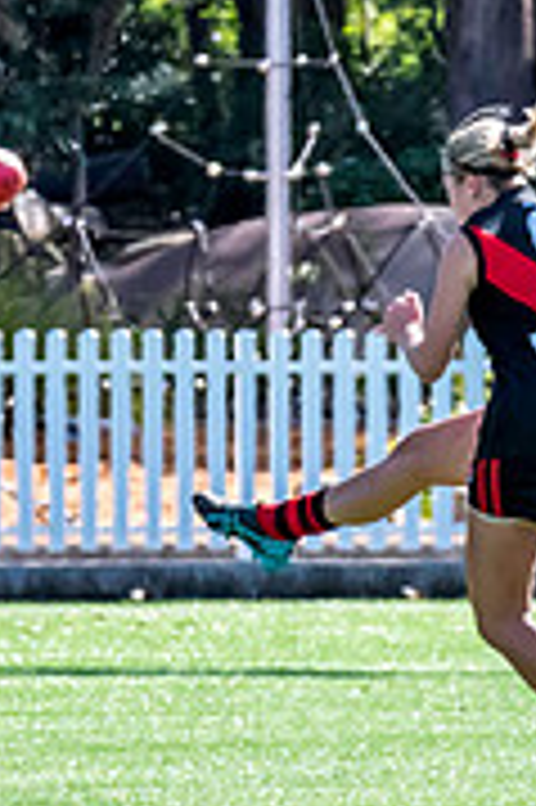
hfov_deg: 1.1
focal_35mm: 1205
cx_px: 485
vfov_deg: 1.7
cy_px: 448
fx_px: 26962
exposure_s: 1/1600
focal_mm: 250
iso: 800
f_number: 8
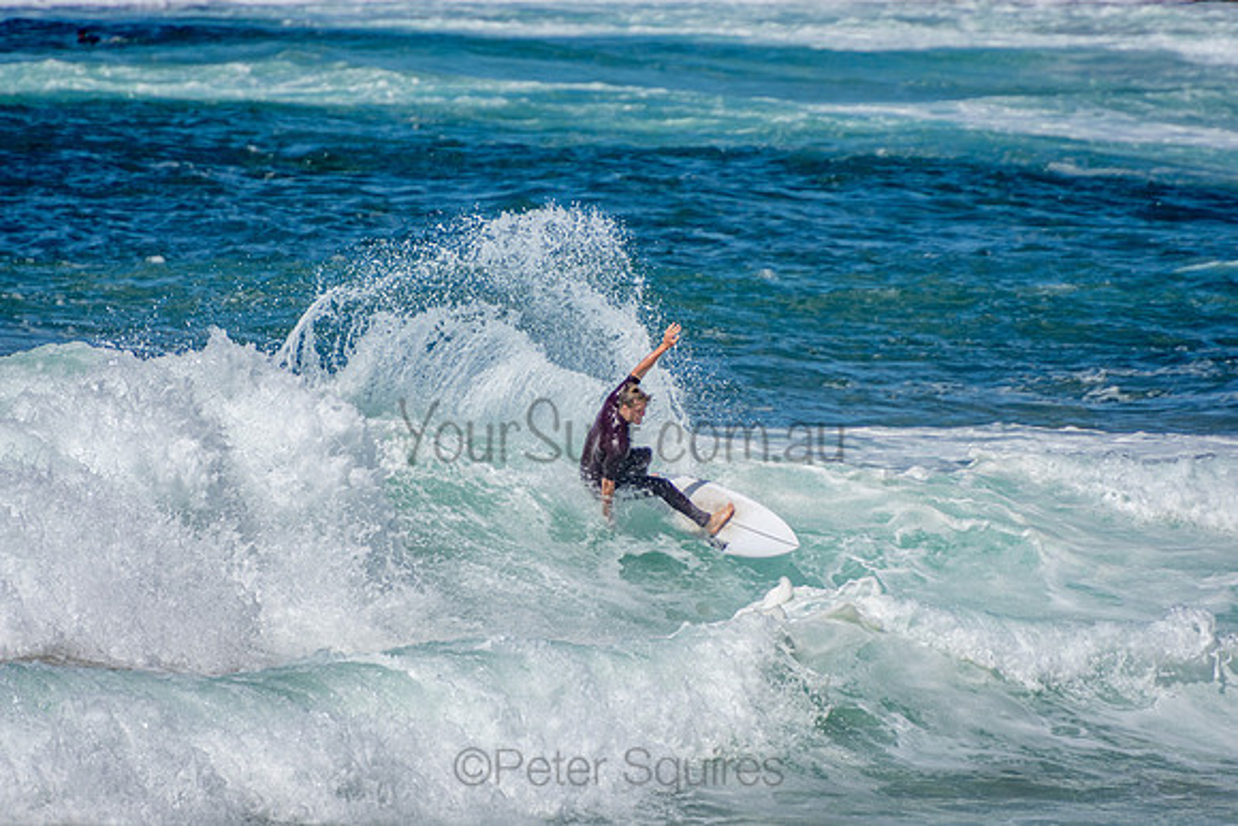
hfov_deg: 3.4
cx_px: 619
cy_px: 413
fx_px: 20637
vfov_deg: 2.3
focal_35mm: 600
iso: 220
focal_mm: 400
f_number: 5.6
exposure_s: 1/2000
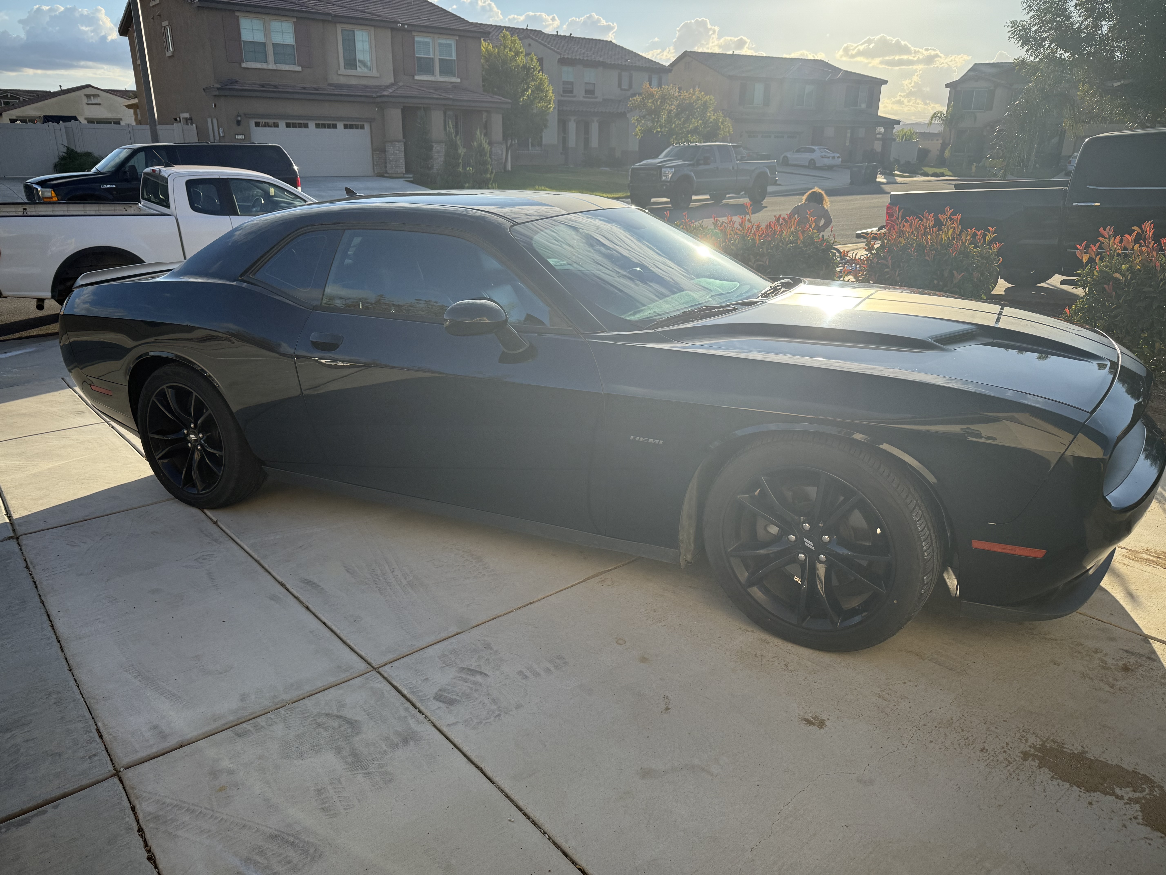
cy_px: 438
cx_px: 583
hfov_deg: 71.6
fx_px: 808
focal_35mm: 24
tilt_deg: -20.4
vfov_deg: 56.8
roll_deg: +0.5
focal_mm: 6.76
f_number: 1.78
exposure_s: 1/2907
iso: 100
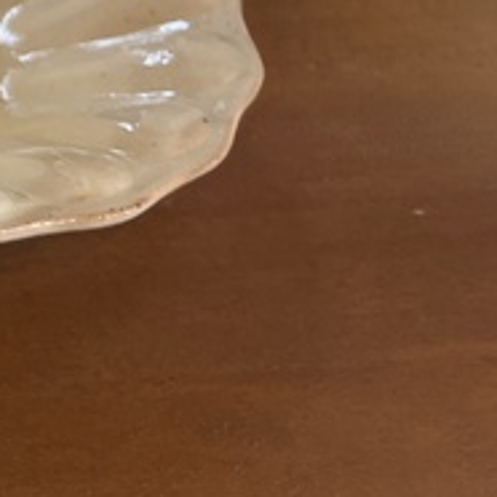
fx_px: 1608
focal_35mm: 99
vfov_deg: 16.9
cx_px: -566
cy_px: -86
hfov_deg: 14.1
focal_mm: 5.1
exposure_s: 1/120
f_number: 1.6
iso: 100
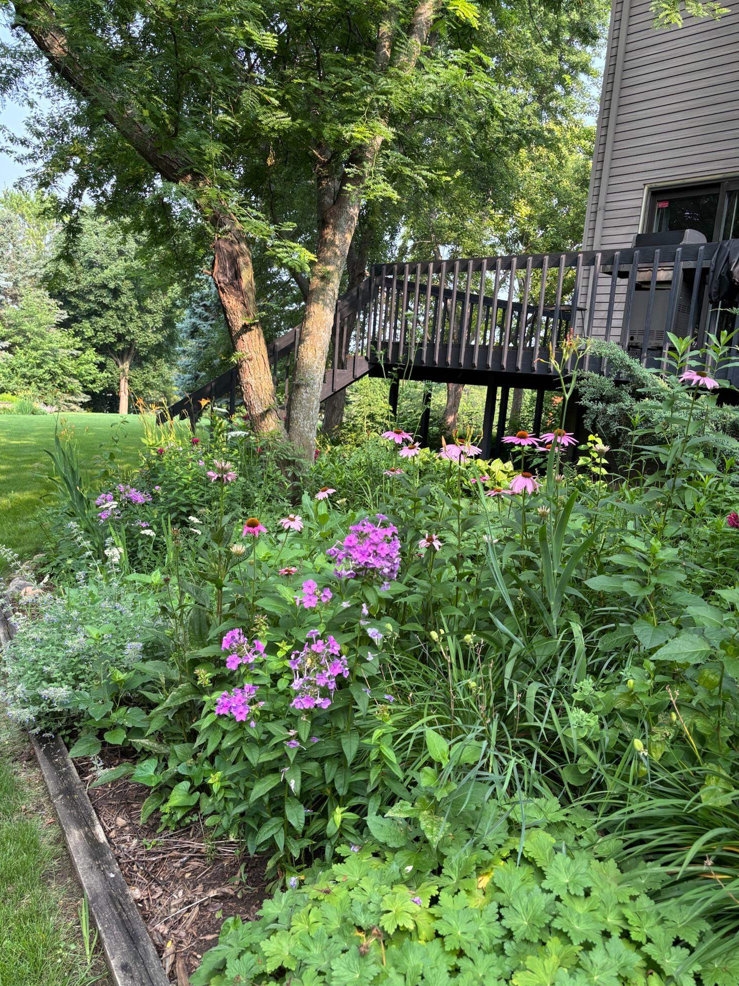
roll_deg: -4.9
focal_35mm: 27
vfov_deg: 65.3
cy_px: 480
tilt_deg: -8.8
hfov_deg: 51.4
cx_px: 364
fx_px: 769
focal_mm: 5.96
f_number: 1.6
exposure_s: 1/160
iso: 40
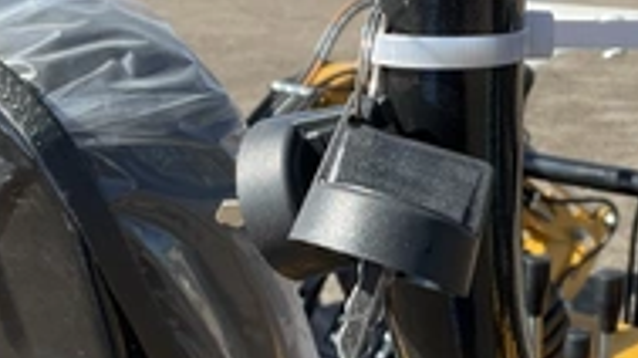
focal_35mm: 67
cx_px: 442
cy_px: 179
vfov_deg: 18.0
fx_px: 1133
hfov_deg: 31.1
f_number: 1.8
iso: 25
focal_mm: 3
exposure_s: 1/781
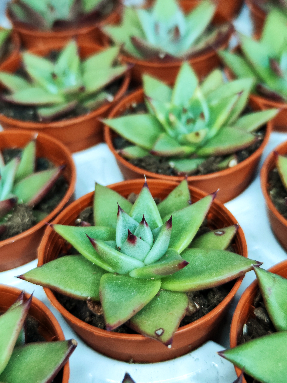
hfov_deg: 58.9
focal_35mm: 23
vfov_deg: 73.9
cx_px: 144
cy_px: 192
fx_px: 254
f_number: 1.69
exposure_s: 1/100
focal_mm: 7.01
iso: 1966
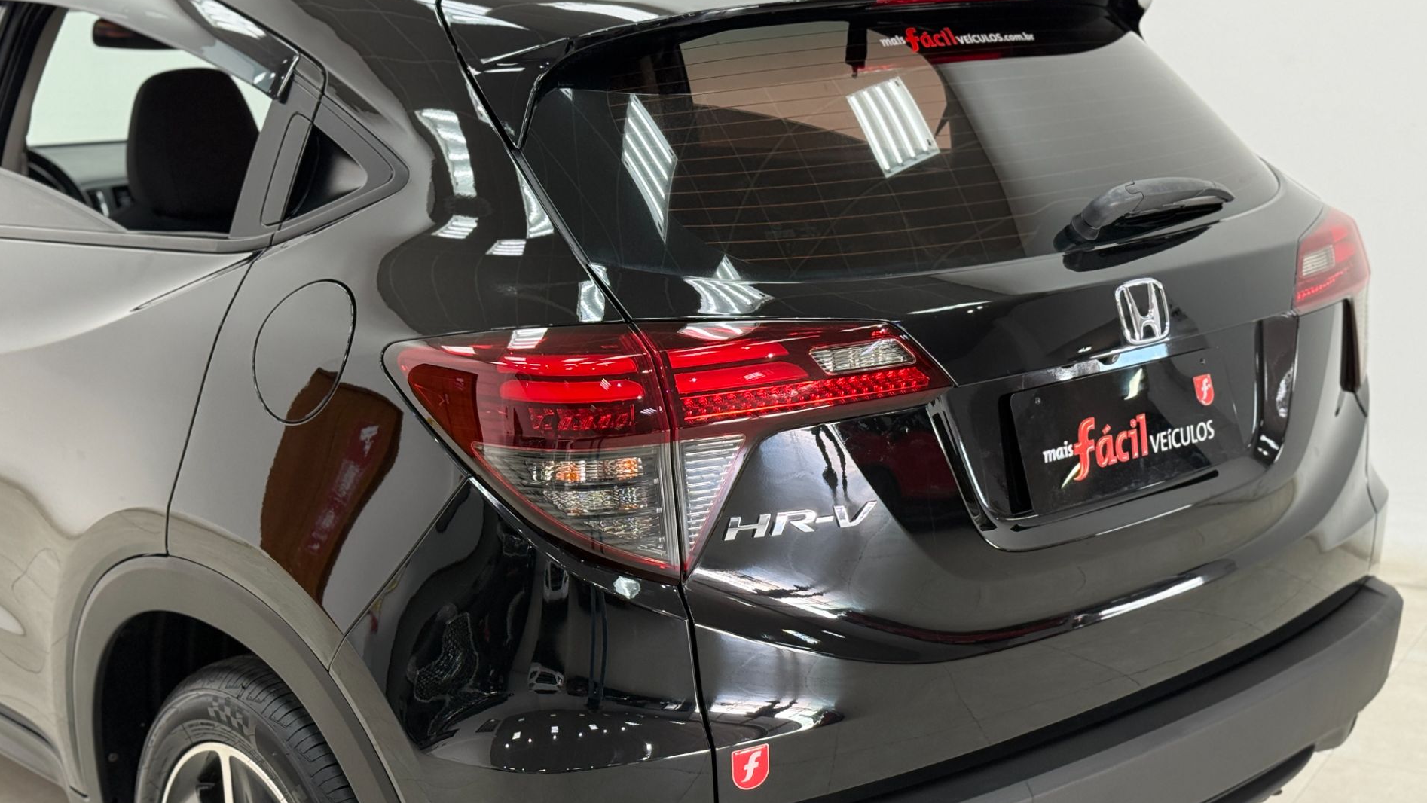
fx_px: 2006
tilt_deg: -14.8
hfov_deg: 39.2
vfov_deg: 22.6
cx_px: 708
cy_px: 484
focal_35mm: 53
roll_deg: +0.6
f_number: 1.78
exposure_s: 1/120
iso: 320
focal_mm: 6.76
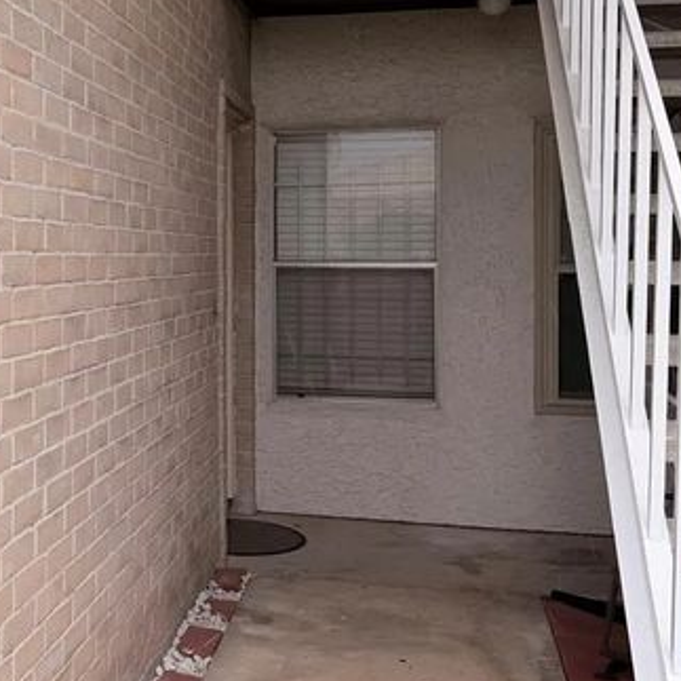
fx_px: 1246
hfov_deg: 29.3
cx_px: 72
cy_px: 239
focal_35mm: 56
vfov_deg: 30.4
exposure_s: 1/234
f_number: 1.78
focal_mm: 6.76
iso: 64
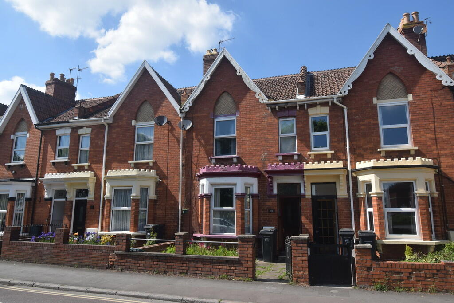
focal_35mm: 26
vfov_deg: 50.4
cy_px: 152
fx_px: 322
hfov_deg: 70.4
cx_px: 227
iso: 200
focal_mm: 17
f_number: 10
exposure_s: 1/400
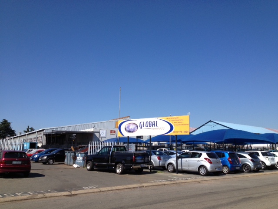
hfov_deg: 52.6
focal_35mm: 35
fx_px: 281
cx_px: 139
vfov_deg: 40.7
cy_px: 104
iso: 50
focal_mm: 4.28
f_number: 2.4
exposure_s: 1/1905
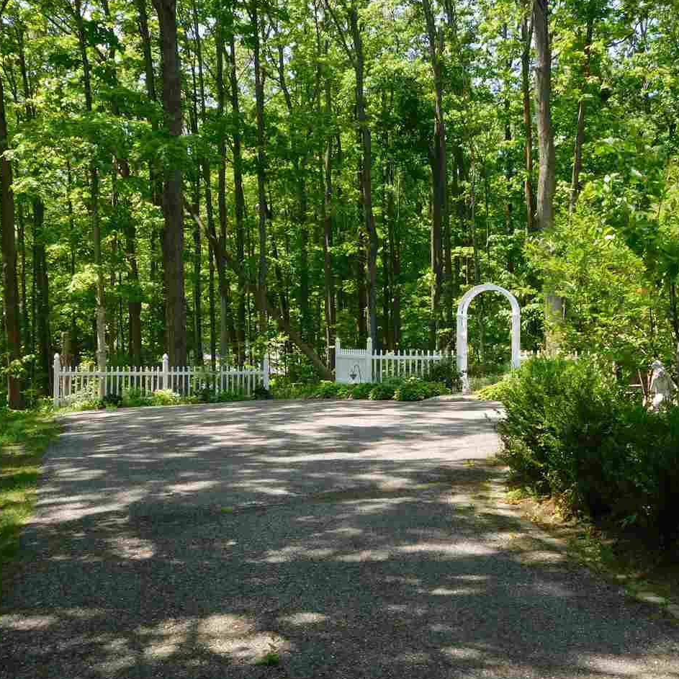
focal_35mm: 48
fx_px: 1065
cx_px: 405
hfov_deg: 35.2
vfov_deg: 35.4
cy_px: 343
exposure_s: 1/400
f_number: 3.6
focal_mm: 7.1
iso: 125
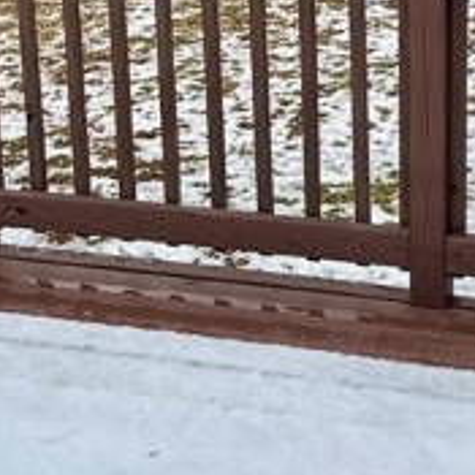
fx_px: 1444
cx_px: 323
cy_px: -16
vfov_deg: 18.1
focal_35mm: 93
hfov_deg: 18.6
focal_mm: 6.76
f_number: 1.78
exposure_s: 1/3247
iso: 80
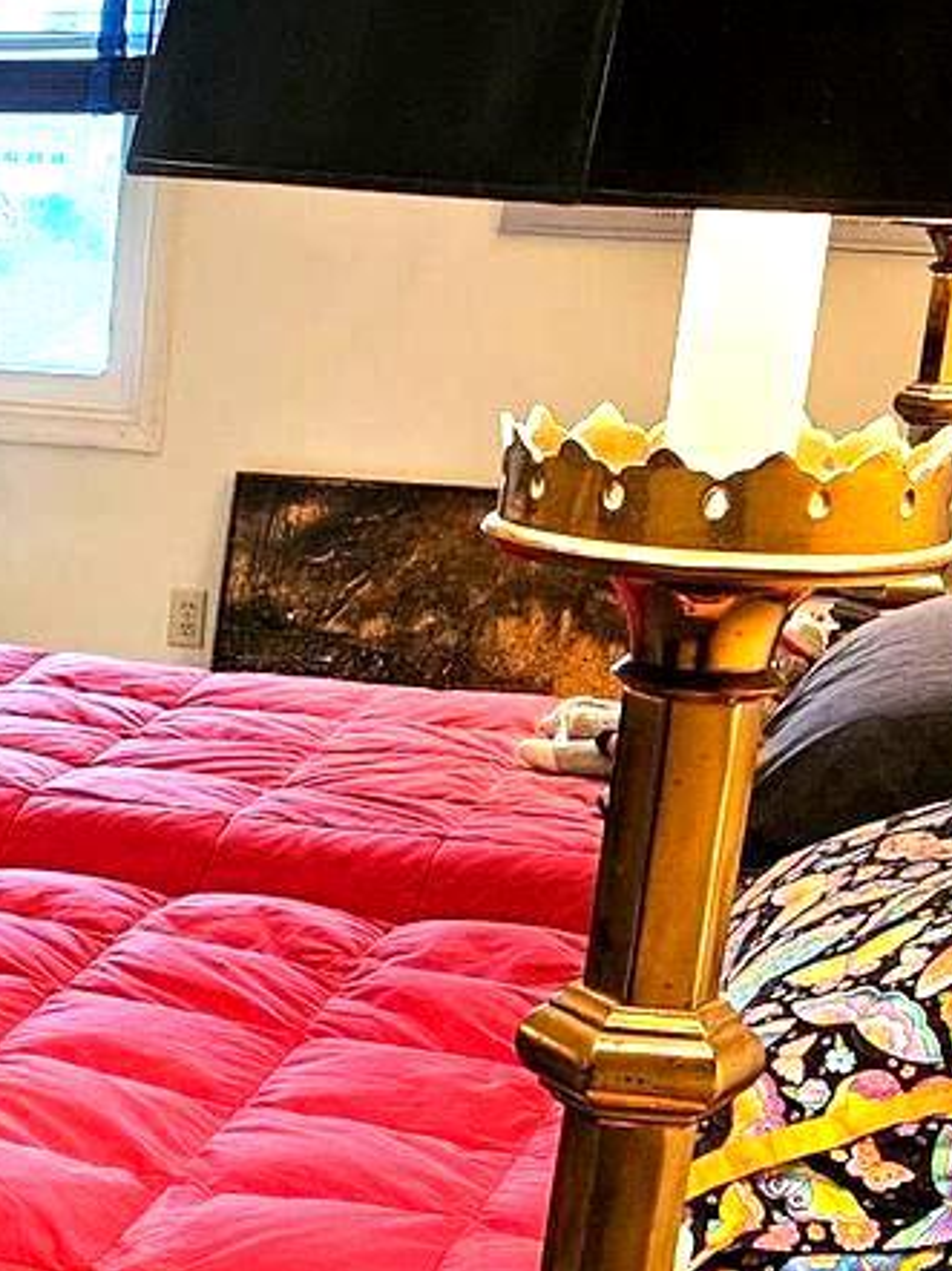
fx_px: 2936
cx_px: -385
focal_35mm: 80
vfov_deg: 24.0
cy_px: 1044
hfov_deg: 17.0
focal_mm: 5.4
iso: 800
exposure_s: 1/120
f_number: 1.8
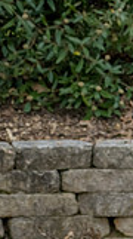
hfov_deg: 3.6
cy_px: 194
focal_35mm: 325
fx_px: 2047
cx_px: 417
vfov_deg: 6.6
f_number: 9
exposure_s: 1/640
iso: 400
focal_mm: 86
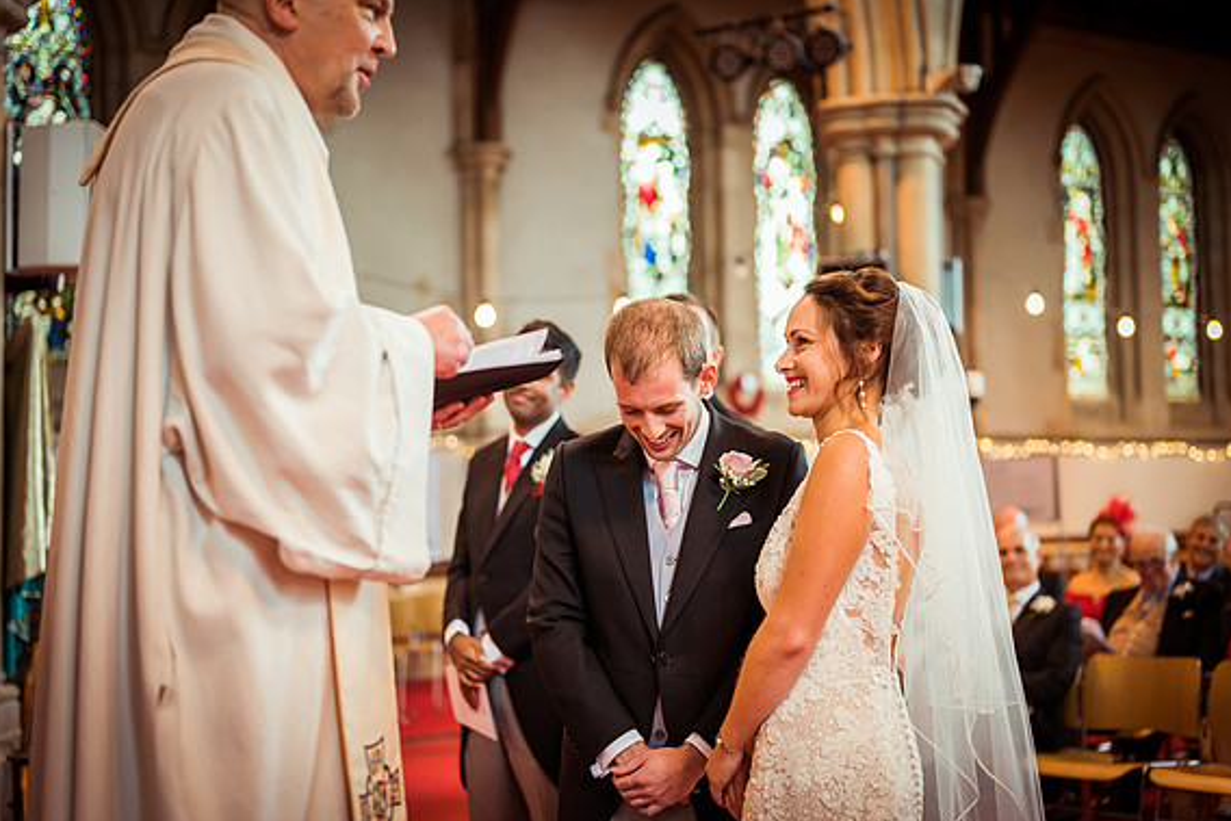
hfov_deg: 38.9
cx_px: 618
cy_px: 414
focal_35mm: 51
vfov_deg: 26.5
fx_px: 1744
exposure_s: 1/160
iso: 800
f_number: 1.8
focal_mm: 50
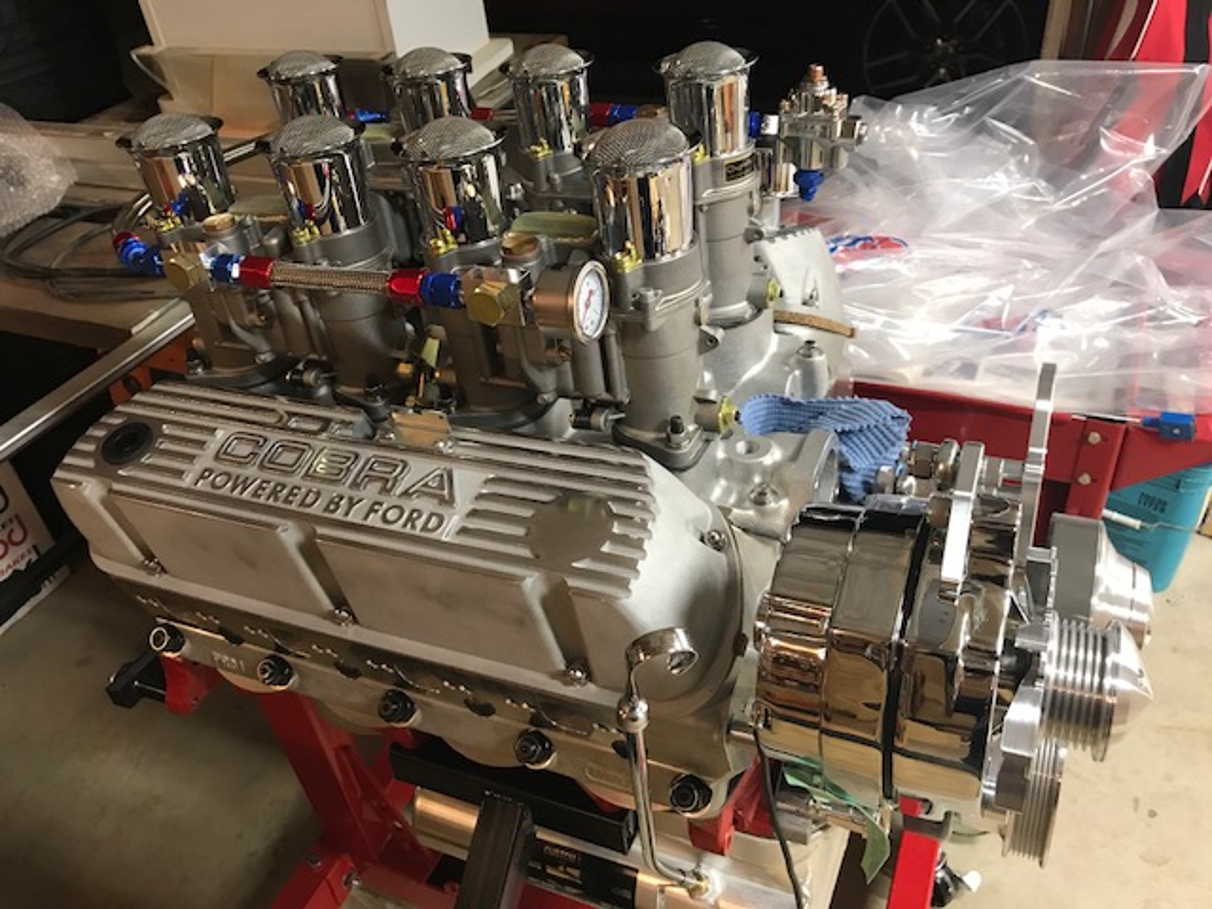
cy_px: 454
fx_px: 980
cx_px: 606
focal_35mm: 28
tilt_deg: -36.3
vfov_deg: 49.7
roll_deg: +6.3
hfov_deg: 63.4
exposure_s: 1/15
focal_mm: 3.99
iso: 64
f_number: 1.8
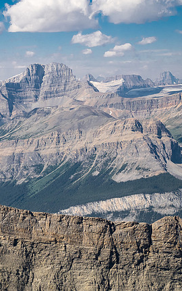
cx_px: 13
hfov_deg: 14.2
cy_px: 145
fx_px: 722
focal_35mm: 91
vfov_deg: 22.8
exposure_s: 1/320
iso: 200
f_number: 8
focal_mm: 32
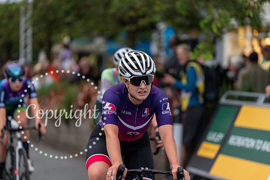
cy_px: 90
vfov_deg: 8.7
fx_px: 1178
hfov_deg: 13.1
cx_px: 135
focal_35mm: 157
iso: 800
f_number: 2.8
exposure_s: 1/800
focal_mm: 157
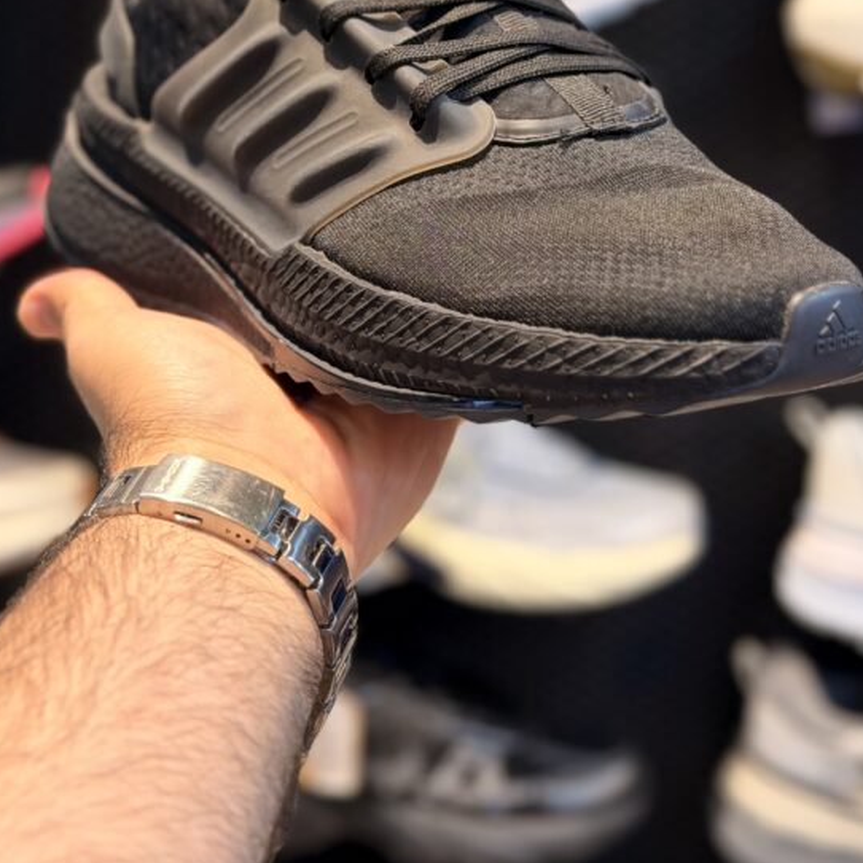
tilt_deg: -9.6
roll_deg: +1.9
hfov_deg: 23.7
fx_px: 2059
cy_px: 189
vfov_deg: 23.4
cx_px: 393
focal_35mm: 73
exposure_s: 1/100
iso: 80
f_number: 1.78
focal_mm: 6.76
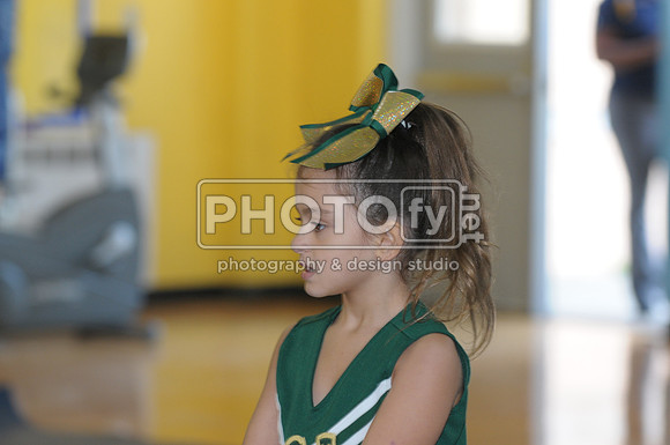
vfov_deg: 6.8
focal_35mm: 202
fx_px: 3763
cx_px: 335
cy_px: 222
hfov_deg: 10.2
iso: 500
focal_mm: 135
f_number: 3.5
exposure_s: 1/60
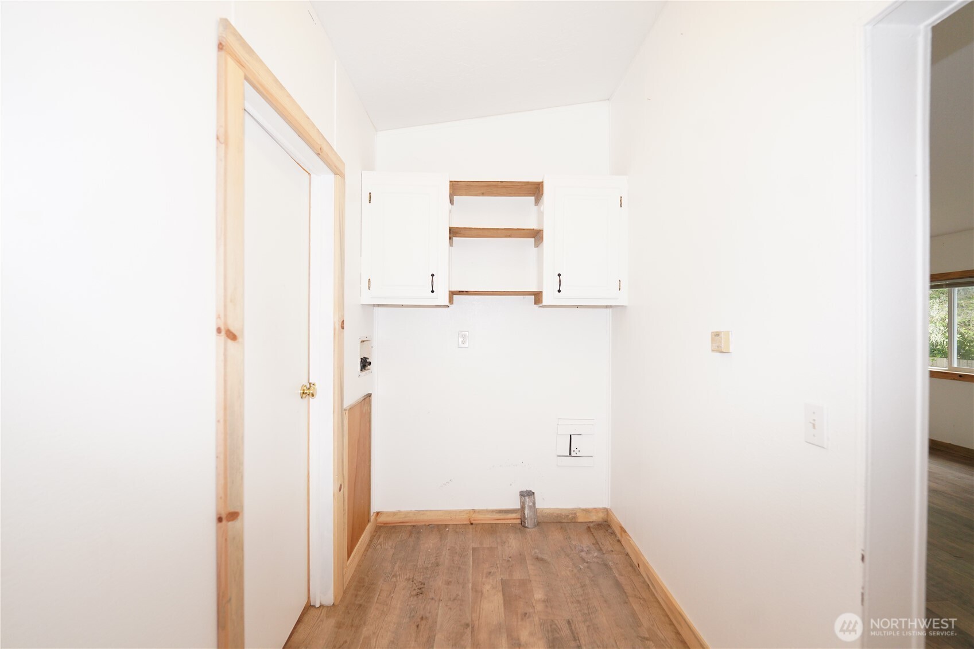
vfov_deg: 81.2
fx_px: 379
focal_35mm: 14
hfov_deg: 104.3
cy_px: 324
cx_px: 487
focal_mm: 14
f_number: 3.5
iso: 1600
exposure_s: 1/160
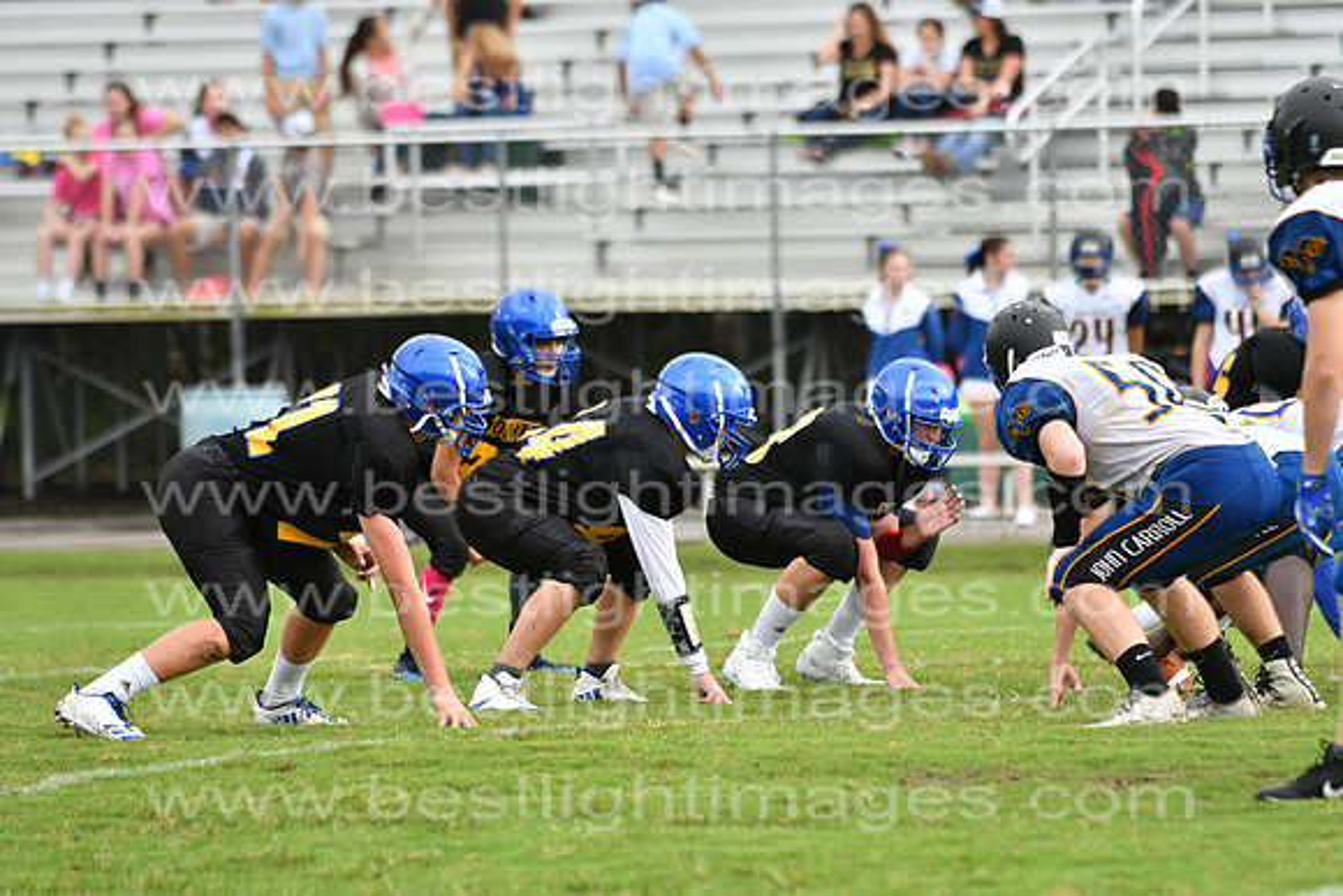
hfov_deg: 9.8
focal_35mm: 210
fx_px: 7836
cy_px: 448
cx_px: 672
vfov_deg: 6.5
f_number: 3.5
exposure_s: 1/2500
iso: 800
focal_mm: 140
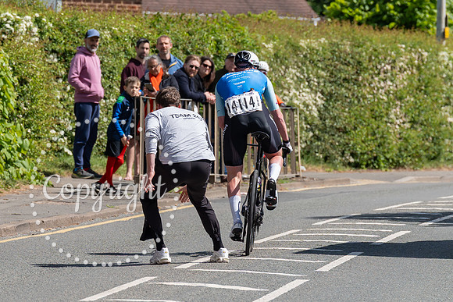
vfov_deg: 3.1
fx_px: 5663
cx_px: 160
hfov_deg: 4.6
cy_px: 166
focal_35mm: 450
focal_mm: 200
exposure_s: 1/1000
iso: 250
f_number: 5.6
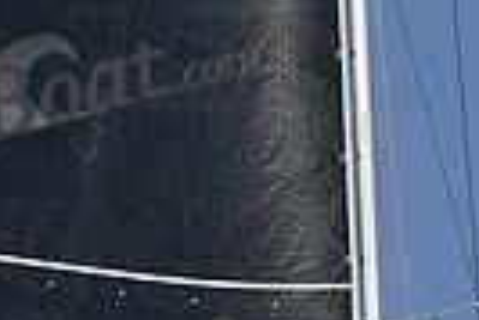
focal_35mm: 306
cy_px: 577
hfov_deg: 6.7
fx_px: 4076
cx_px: 450
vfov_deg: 4.5
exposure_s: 1/1250
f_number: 10
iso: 250
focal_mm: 70
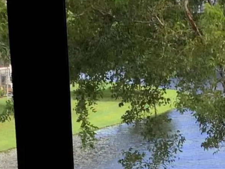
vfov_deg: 9.7
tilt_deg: -12.6
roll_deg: +0.8
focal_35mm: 149
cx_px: 159
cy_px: 233
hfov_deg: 13.2
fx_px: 968
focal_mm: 3.3
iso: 32
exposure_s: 1/120
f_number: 2.4
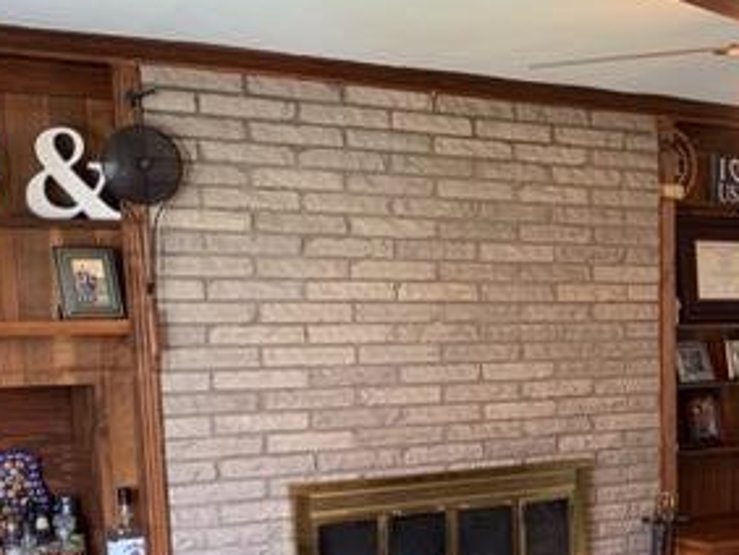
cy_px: 510
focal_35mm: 59
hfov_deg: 31.8
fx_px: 1261
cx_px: 595
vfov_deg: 24.1
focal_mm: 4.25
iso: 250
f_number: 1.8
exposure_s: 1/60
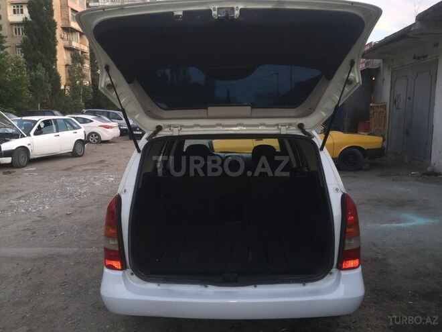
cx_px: 221
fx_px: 370
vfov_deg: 48.2
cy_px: 166
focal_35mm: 29
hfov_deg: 61.7
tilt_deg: -5.1
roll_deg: +0.9
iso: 40
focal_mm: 4.15
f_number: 2.2
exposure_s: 1/33
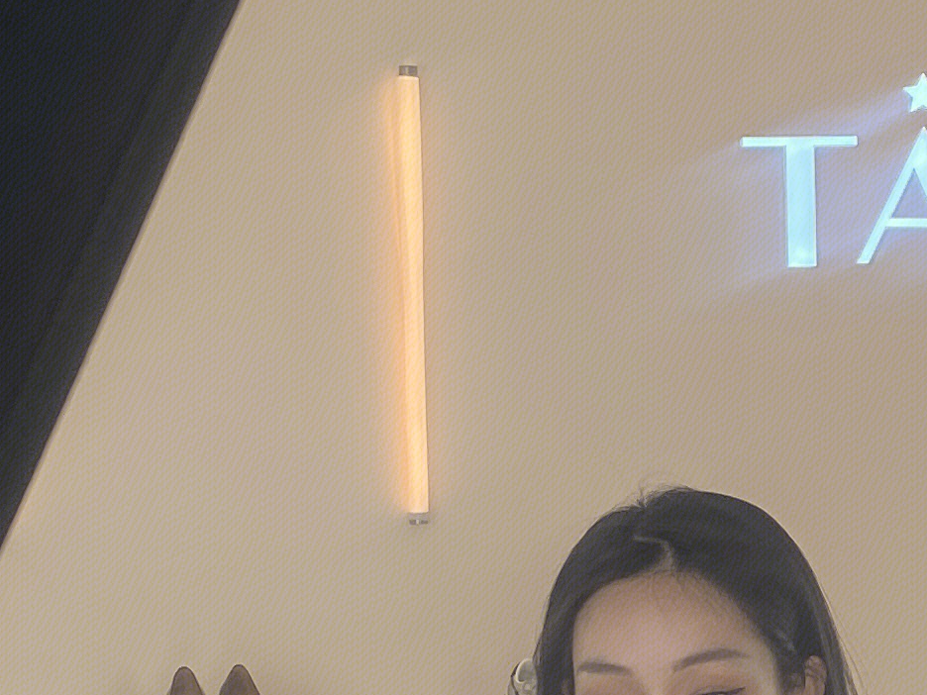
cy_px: 504
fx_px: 2999
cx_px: 770
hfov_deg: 17.4
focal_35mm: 112
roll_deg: +0.3
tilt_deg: -2.2
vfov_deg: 13.2
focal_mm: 4.25
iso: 32
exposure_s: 1/244
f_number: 1.8
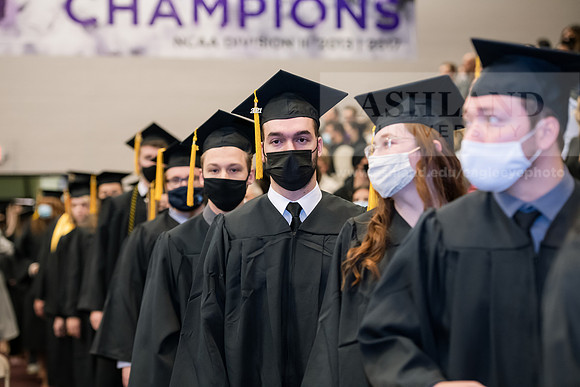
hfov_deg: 20.8
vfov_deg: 14.0
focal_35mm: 98
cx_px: 290
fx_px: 1579
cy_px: 194
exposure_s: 1/200
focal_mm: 98
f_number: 3.5
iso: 1600
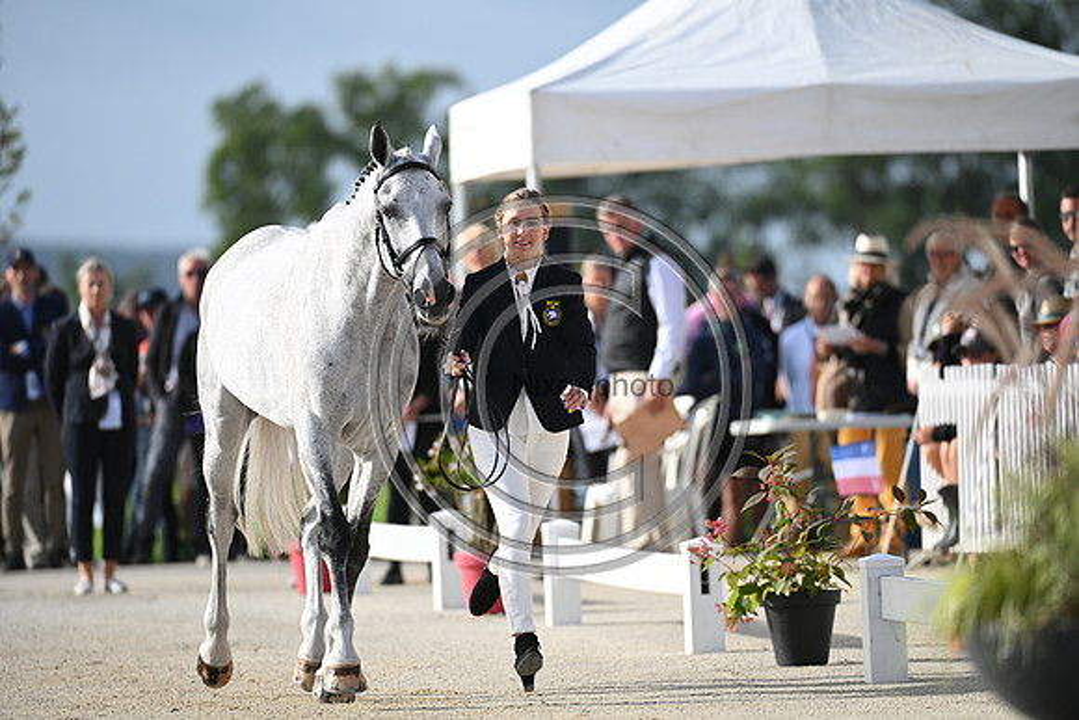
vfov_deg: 3.8
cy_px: 360
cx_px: 540
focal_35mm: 360
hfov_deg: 5.7
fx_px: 10792
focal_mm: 360
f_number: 5
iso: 400
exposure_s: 1/1600
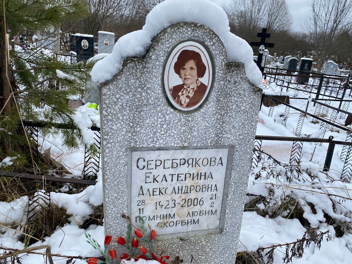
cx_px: 176
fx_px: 264
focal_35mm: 26
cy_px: 132
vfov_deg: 53.1
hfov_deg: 67.3
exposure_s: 1/122
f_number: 1.8
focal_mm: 4.25
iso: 80
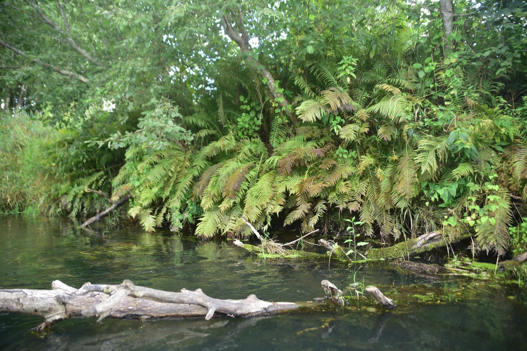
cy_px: 176
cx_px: 264
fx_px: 732
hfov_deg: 39.6
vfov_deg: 27.0
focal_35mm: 50
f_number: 3.2
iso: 200
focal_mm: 50
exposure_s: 1/125
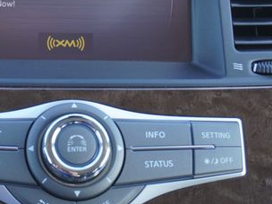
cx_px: 50
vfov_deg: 16.7
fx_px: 692
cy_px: 53
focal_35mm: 88
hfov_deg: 21.9
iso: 320
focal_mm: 29
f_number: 4.5
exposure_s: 1/60
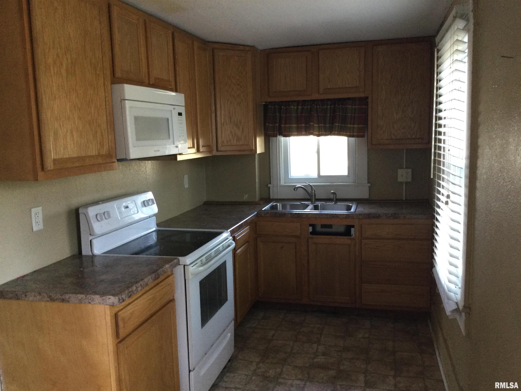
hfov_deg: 58.4
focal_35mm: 31
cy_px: 196
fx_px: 467
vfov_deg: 45.4
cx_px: 260
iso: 125
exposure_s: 1/30
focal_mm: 3.3
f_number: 2.4
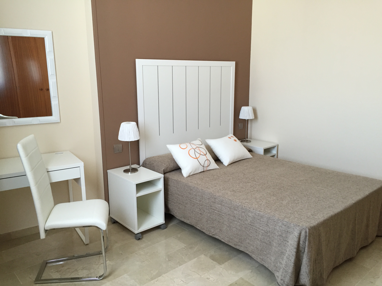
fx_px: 320
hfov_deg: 61.7
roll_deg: +0.4
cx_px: 191
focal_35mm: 29
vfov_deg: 48.2
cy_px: 143
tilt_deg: -11.8
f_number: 2.2
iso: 160
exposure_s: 1/33
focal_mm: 4.15
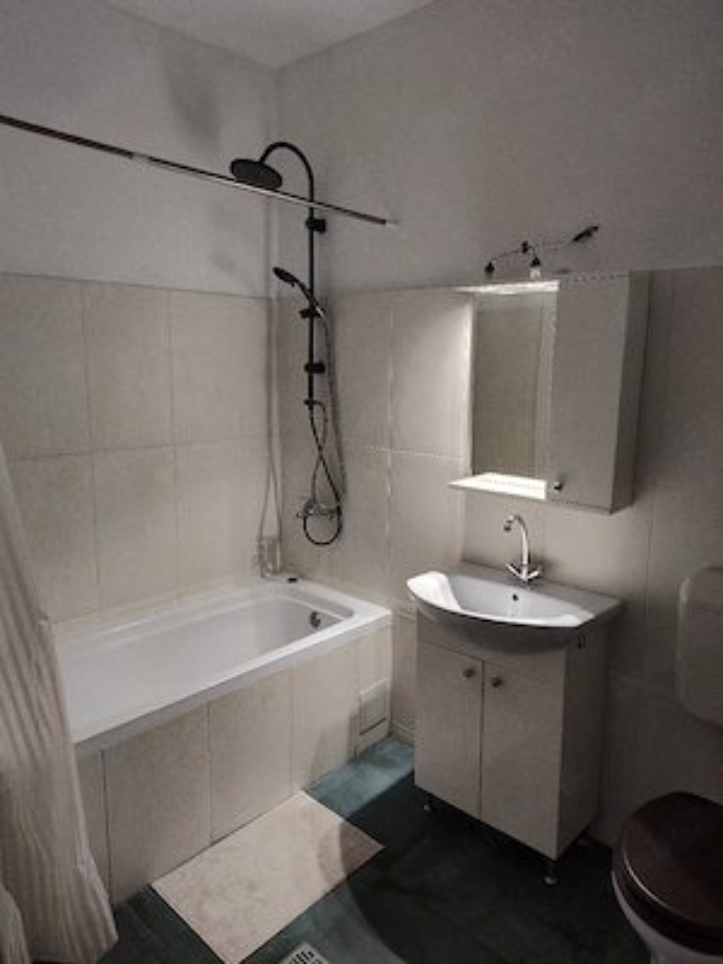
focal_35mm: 23
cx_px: 362
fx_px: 641
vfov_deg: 73.9
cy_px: 482
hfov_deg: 58.9
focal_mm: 5.56
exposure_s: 1/100
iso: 416
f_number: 1.88
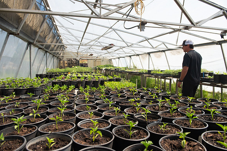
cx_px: 114
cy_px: 76
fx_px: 151
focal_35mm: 24
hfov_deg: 73.7
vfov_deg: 53.2
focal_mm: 24
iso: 500
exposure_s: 1/2000
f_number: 4.5
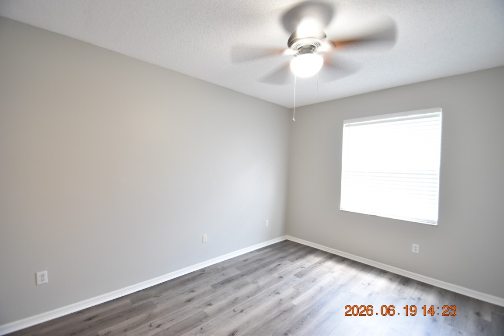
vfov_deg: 77.3
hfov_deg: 100.4
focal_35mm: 15
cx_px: 252
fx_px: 210
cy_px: 168
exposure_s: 1/30
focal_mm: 10
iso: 800
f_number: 3.5
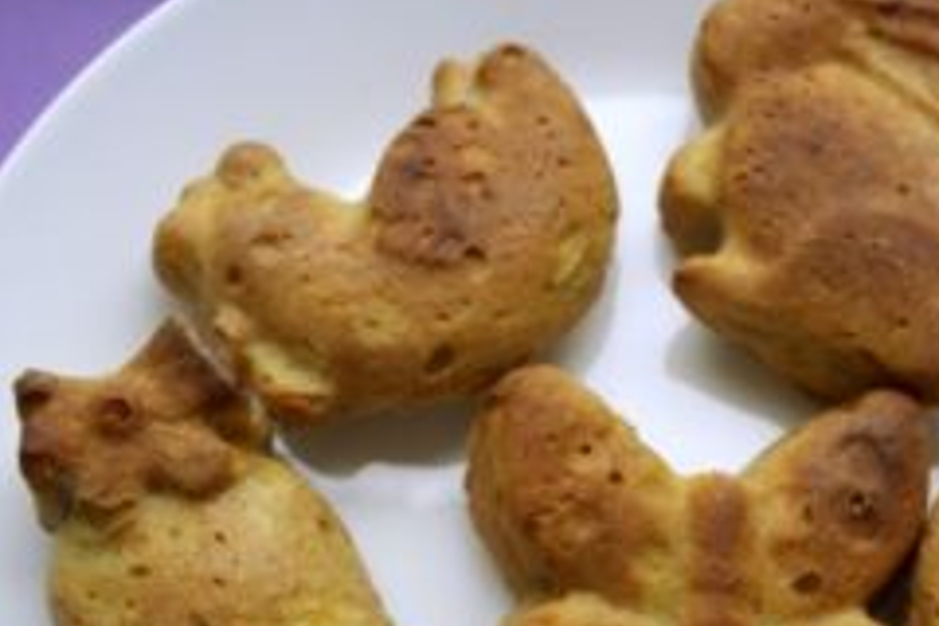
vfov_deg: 21.9
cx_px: 685
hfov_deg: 32.9
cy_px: 614
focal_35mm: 60
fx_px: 1565
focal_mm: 20
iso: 400
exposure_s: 1/80
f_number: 3.5
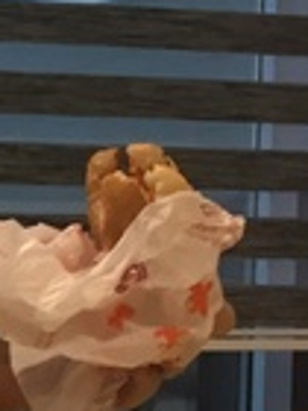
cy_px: 520
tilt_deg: -5.3
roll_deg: +0.7
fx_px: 2266
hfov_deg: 6.8
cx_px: -701
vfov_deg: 10.2
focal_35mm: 191
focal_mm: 4.15
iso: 50
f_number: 2.2
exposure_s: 1/33
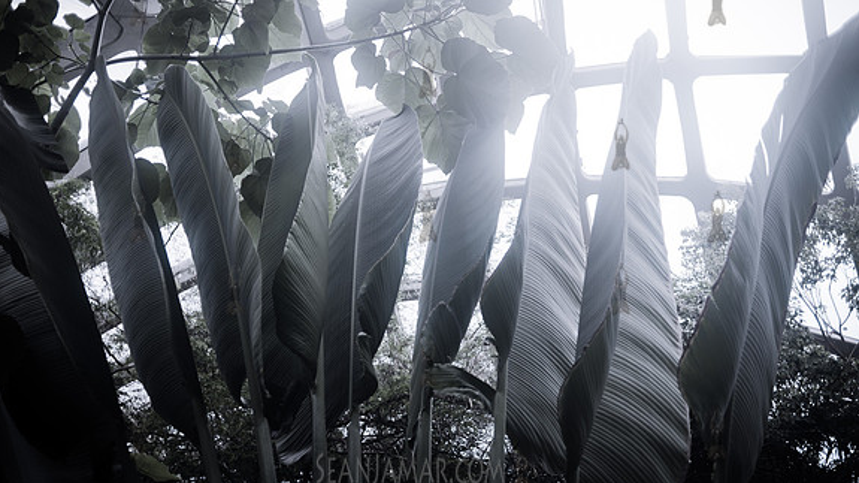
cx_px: 427
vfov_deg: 31.9
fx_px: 842
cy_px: 216
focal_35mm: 37
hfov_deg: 54.0
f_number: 2.5
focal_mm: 35
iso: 100
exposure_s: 1/400
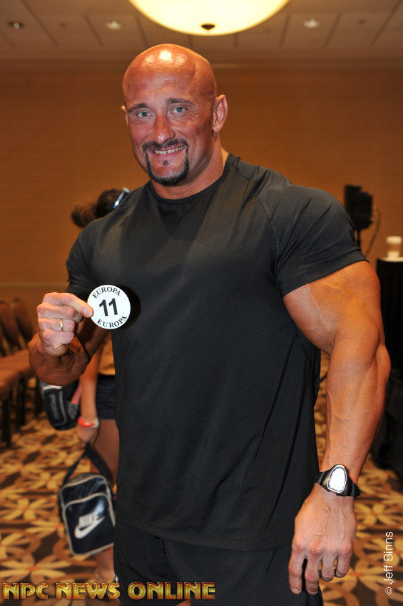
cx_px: 202
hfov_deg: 33.4
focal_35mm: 40
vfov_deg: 48.5
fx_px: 672
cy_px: 303
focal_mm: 40
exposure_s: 1/60
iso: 800
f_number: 4
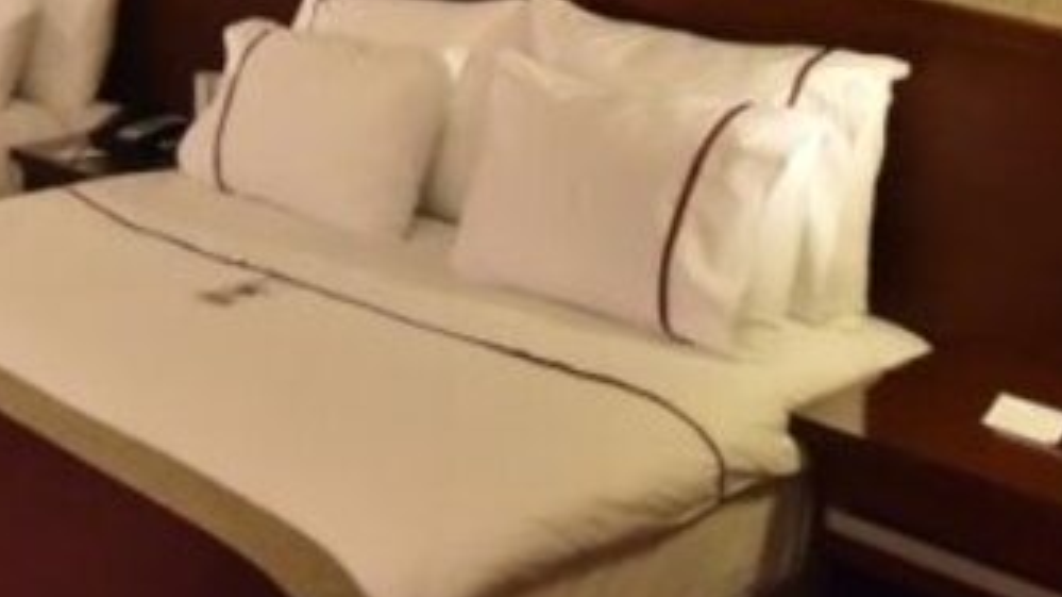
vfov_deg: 21.9
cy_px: -99
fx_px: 1436
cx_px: 94
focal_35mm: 51
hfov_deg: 37.7
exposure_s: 1/50
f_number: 4.5
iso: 2500
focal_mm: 12
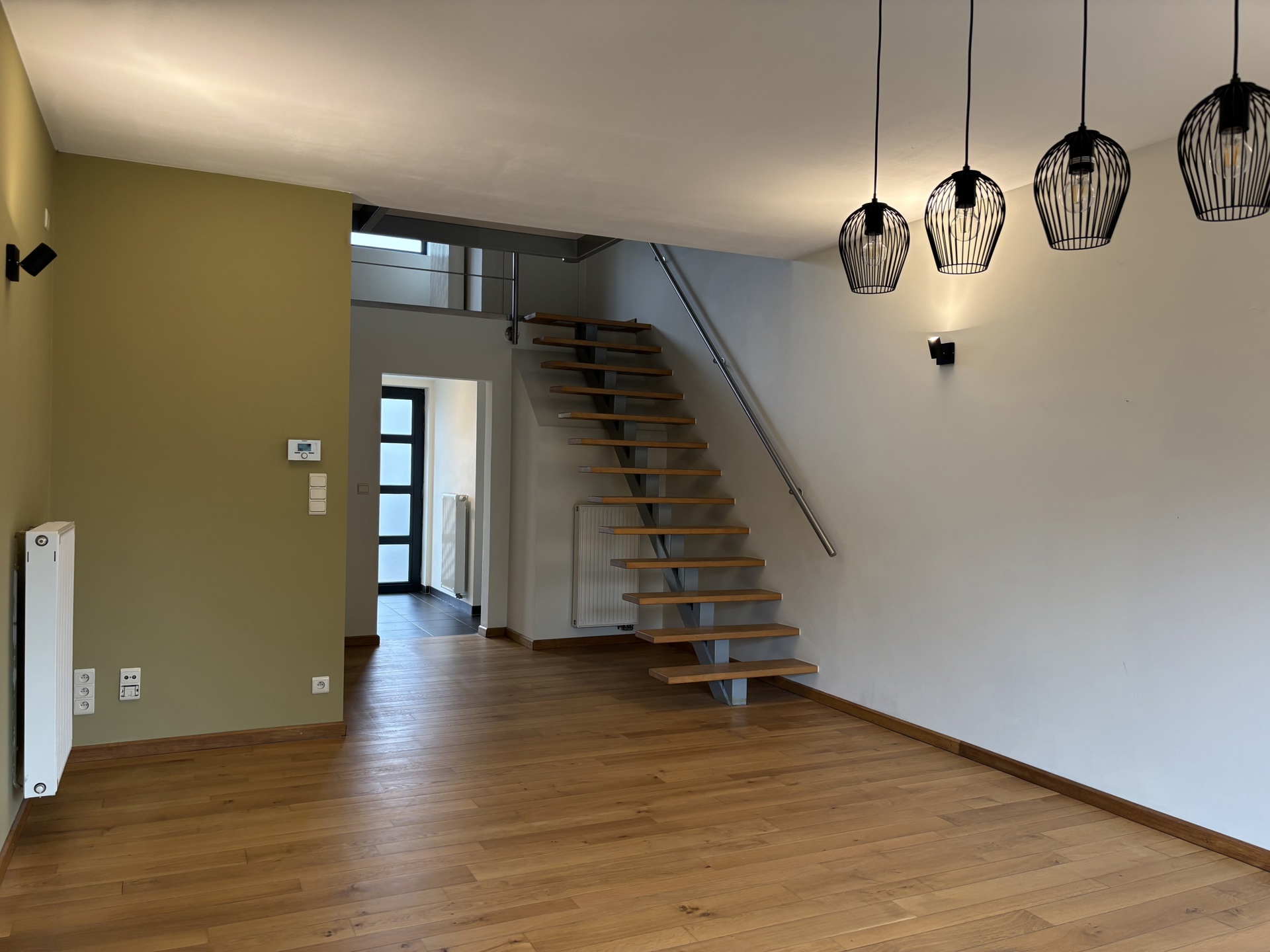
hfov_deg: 67.3
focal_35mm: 26
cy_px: 476
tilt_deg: -1.3
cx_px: 635
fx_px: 954
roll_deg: -1.9
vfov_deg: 53.1
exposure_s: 1/50
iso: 100
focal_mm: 5.96
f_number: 1.6
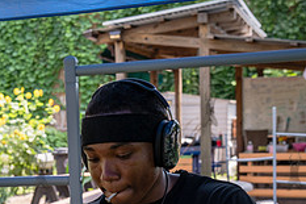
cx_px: 39
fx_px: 739
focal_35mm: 87
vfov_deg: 15.6
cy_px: 167
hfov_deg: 22.9
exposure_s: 1/320
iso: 200
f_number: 3.5
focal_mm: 35
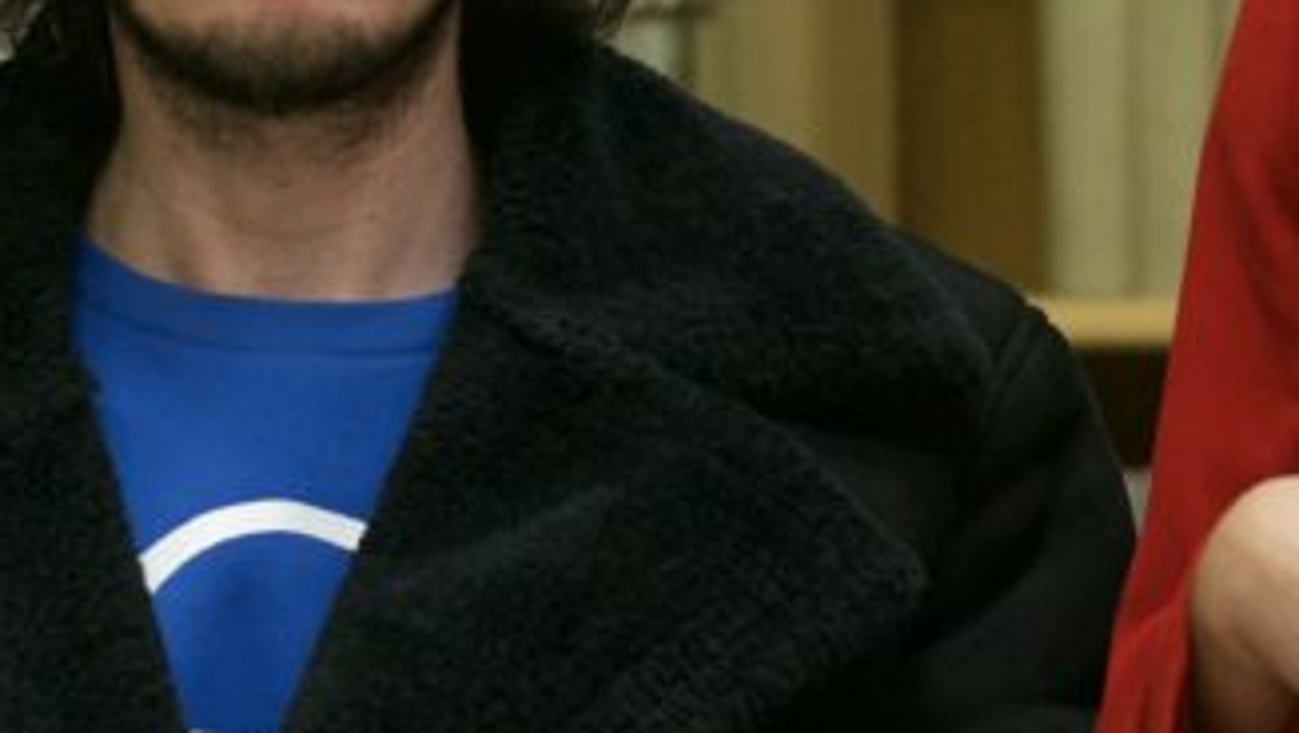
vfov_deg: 4.9
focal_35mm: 246
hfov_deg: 8.7
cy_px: 40
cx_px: 980
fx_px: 8480
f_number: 1.8
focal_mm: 50
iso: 1600
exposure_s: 1/160
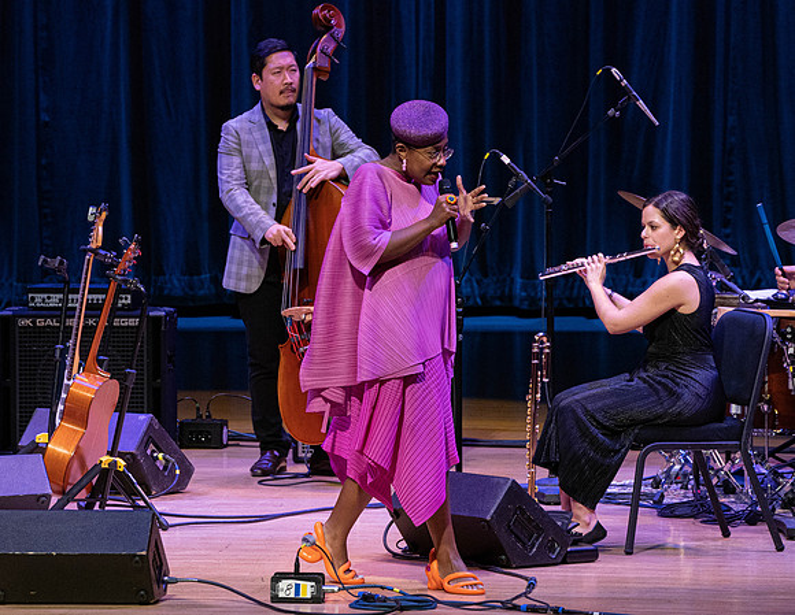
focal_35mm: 353
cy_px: 331
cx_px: 297
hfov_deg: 5.5
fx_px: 8209
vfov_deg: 4.3
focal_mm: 297
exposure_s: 1/320
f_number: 8
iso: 4000
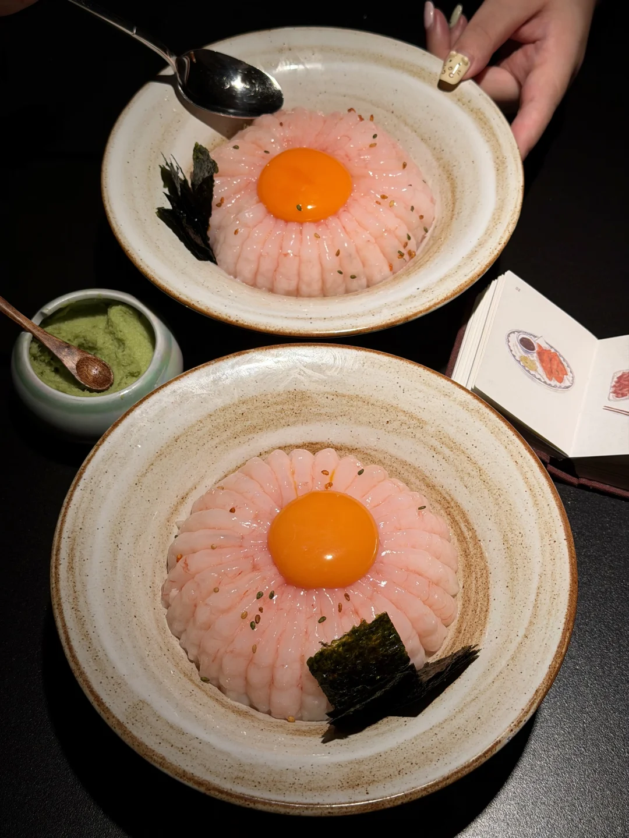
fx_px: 1163
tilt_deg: -58.9
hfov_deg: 30.3
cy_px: 419
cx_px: 314
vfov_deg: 39.7
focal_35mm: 48
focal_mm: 6.76
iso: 80
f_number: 1.78
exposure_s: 1/570
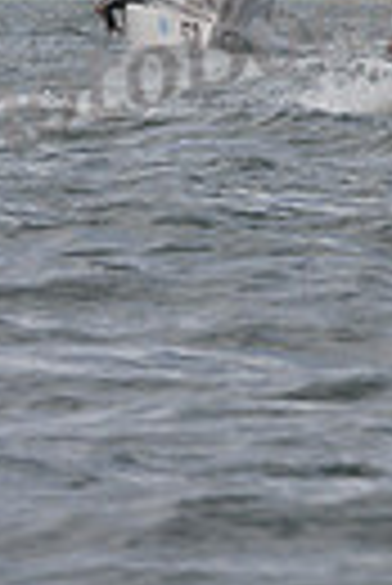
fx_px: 20361
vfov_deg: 1.6
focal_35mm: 1250
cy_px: -698
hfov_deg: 1.1
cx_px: 764
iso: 400
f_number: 9
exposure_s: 1/1250
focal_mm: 280
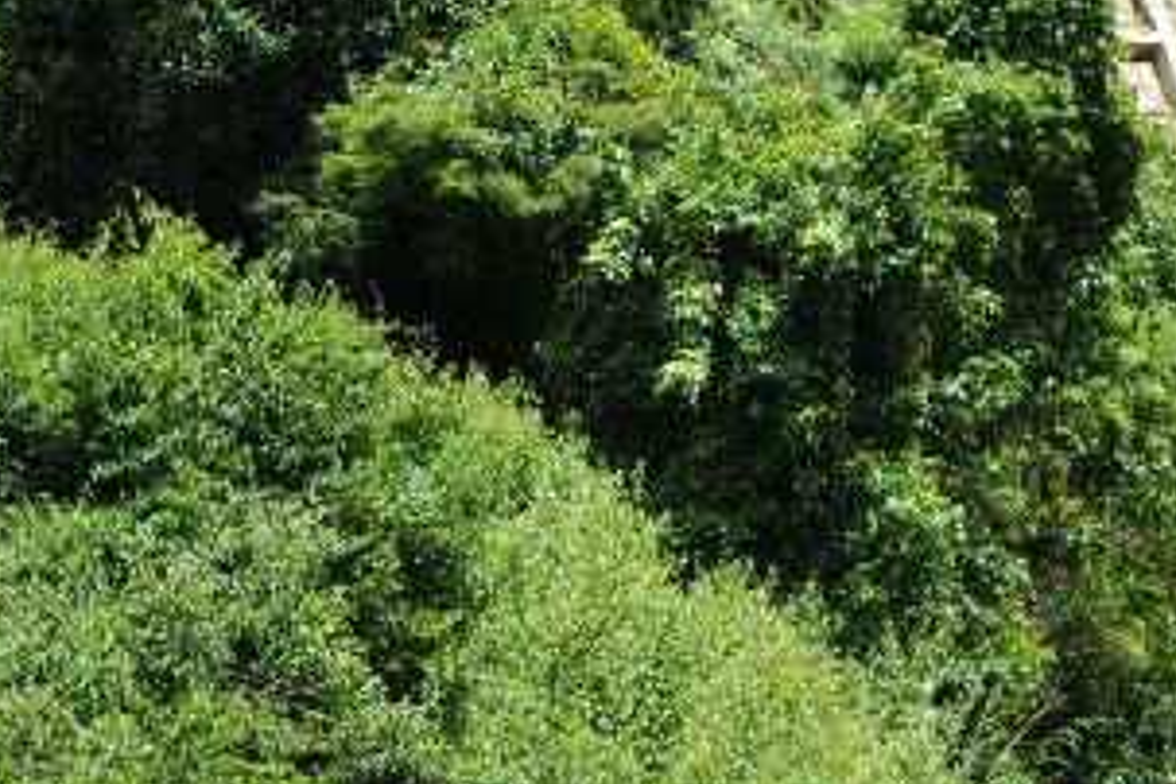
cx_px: 384
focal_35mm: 185
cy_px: 1603
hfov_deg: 11.1
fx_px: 6043
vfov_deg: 7.1
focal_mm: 35
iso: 100
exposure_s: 1/250
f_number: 5
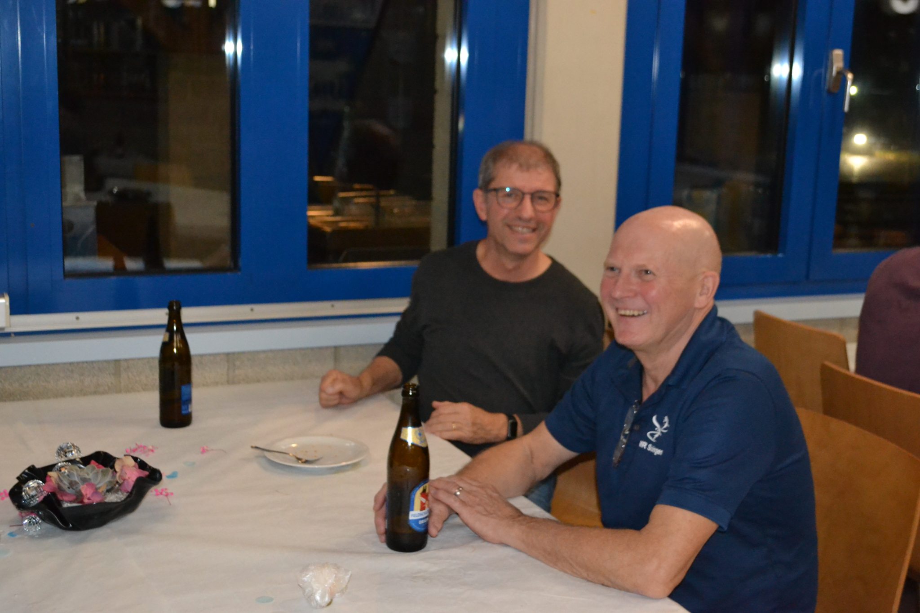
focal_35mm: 45
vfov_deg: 29.9
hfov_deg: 43.6
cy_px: 306
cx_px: 460
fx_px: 1150
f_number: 4.5
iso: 3200
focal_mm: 30
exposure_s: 1/60
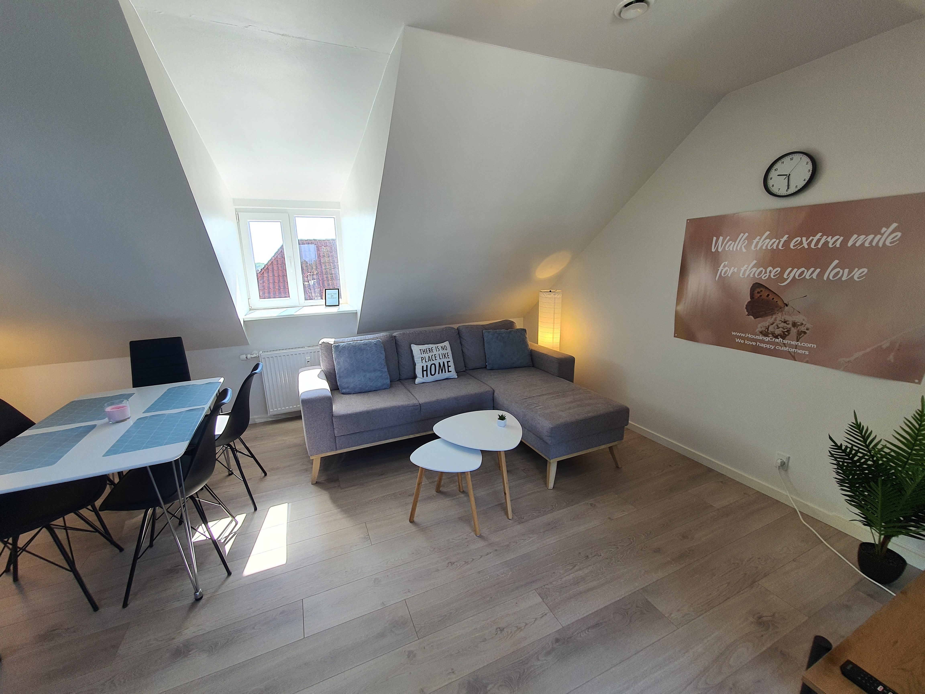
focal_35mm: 13
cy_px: 347
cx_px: 462
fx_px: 347
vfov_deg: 89.9
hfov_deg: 106.2
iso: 50
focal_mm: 1.8
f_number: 2.2
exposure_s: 1/100
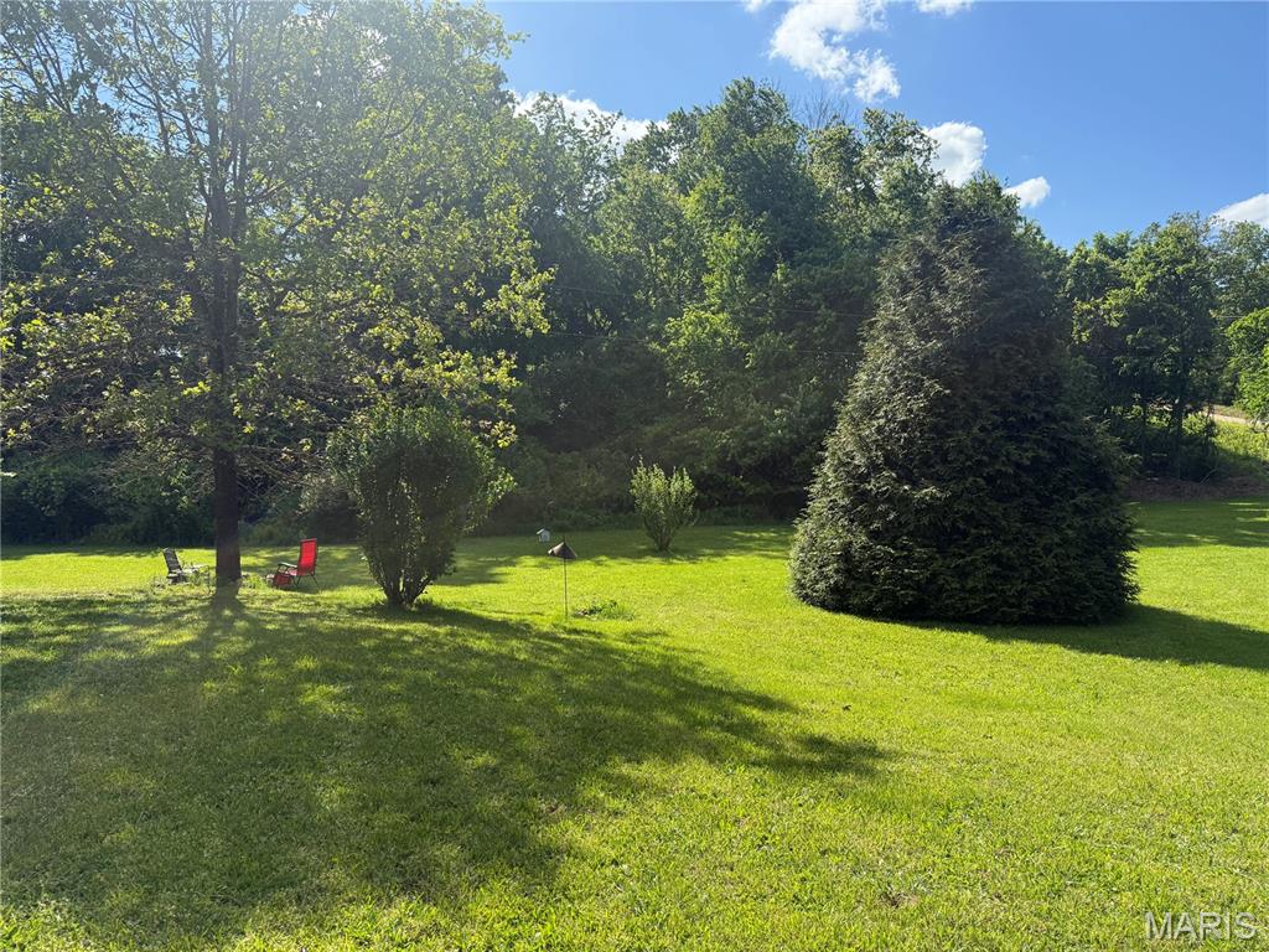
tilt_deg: -2.0
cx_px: 634
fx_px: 880
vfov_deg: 56.8
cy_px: 476
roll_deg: -0.1
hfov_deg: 71.6
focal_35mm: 24
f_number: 1.78
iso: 100
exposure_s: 1/3145
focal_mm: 6.76
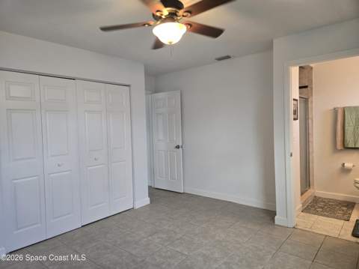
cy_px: 134
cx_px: 180
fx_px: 238
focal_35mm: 23
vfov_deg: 58.8
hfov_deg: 74.0
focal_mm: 5.4
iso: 125
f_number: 1.8
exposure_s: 1/120
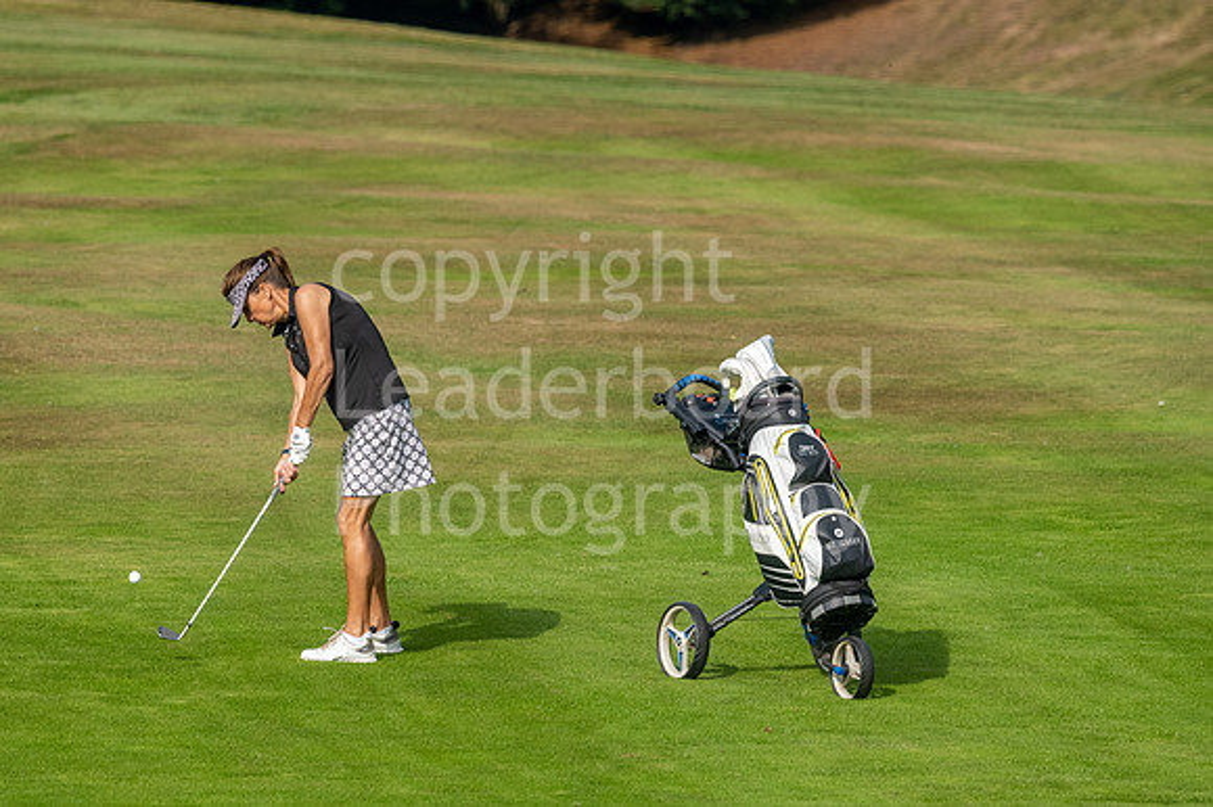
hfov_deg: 4.6
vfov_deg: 3.1
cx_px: 606
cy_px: 404
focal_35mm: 450
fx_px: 15153
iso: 200
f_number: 5.6
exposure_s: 1/800
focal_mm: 300
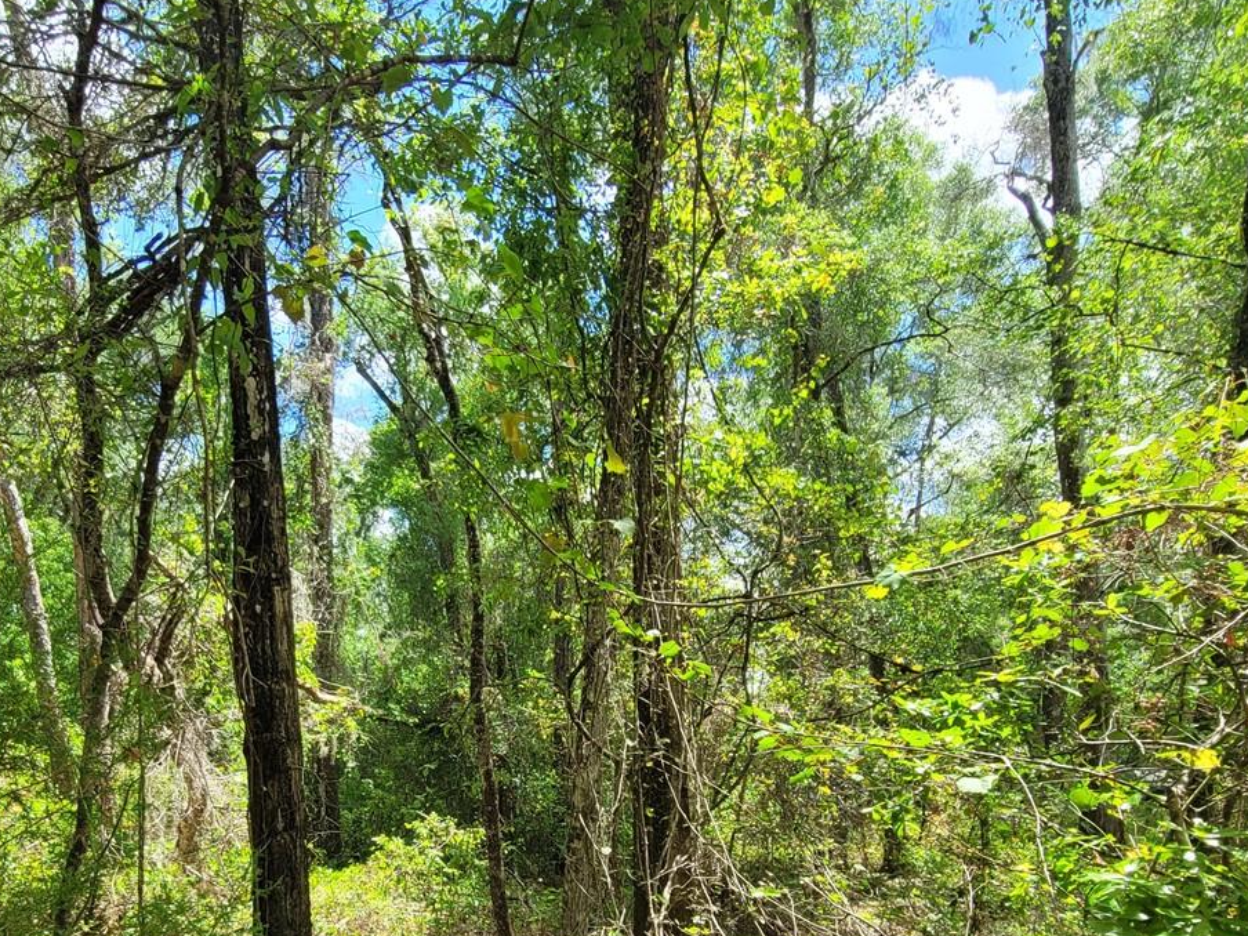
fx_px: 829
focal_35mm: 23
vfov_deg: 56.1
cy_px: 699
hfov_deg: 72.4
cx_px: 449
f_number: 2.2
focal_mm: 2.2
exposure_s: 1/416
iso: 50
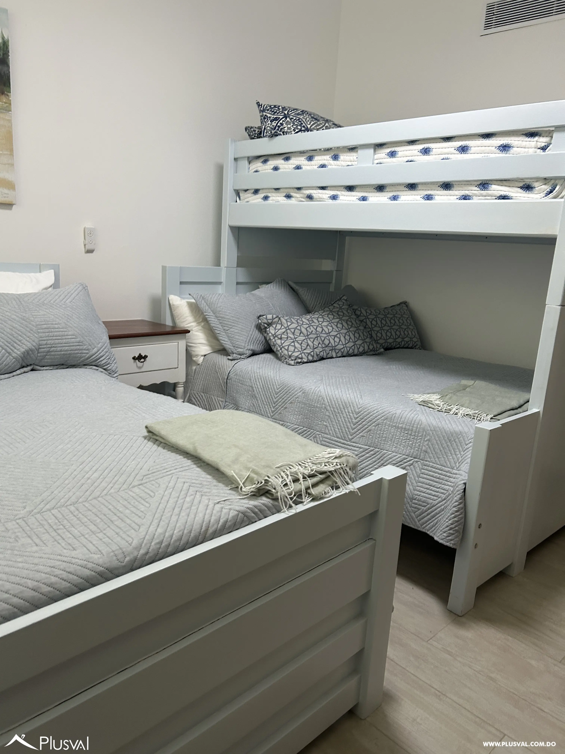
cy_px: 377
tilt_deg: -13.3
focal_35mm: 26
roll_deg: -5.9
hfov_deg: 53.1
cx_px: 282
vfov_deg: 67.3
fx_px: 566
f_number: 1.5
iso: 160
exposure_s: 1/60
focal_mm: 5.7
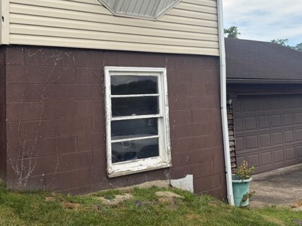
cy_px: 62
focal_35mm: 43
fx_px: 375
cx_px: 149
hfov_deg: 43.8
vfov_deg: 33.1
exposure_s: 1/2075
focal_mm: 5.96
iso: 50
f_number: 1.6
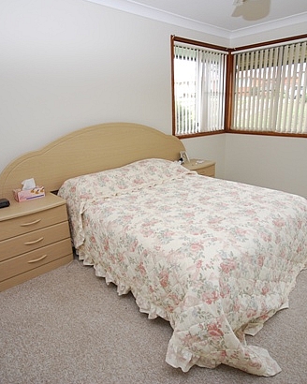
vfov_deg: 75.0
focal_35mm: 22
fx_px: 250
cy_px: 185
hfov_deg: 63.1
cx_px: 165
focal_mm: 10
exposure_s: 1/60
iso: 200
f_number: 4
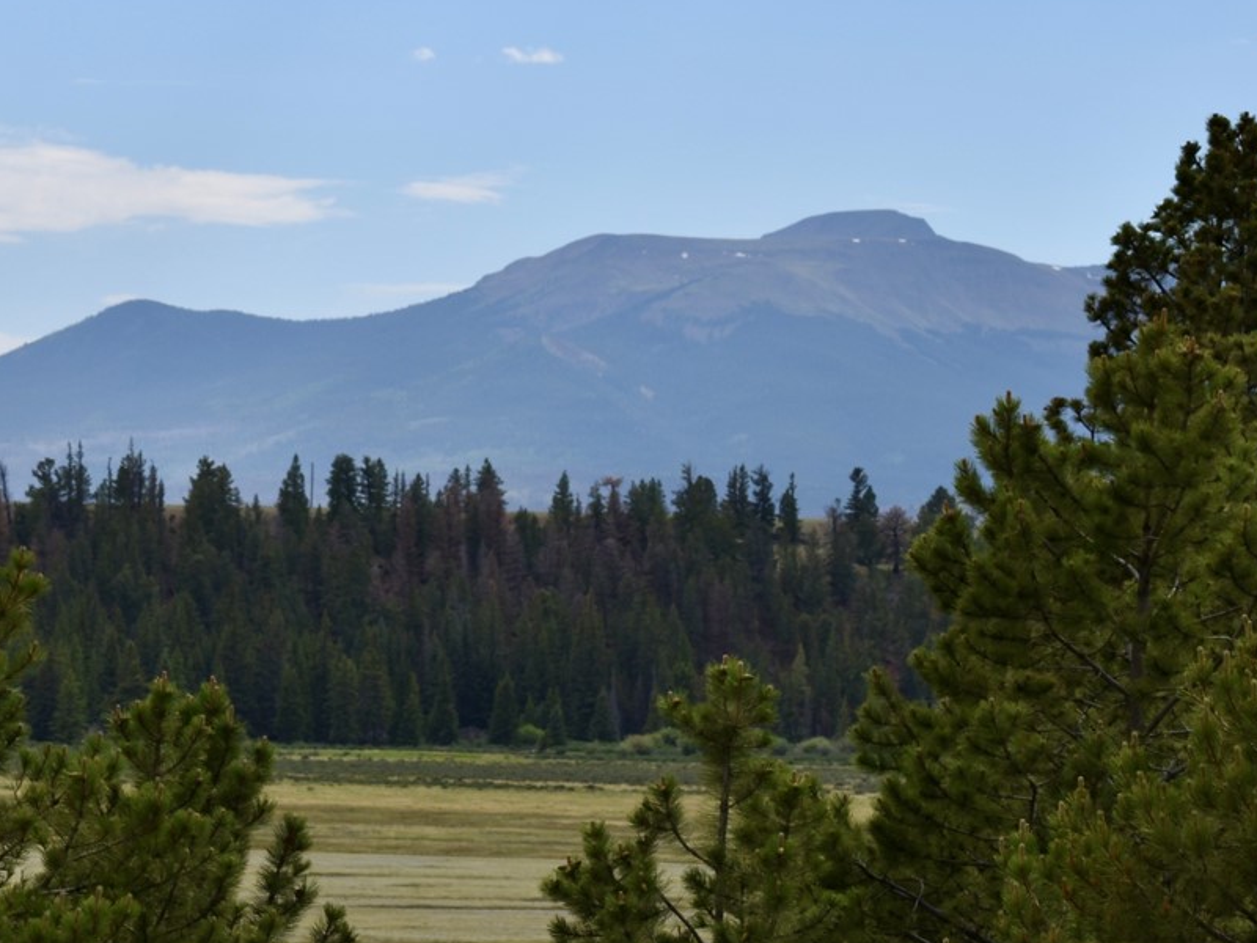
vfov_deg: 6.9
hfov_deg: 9.2
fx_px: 7771
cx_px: 346
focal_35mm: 214
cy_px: 391
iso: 100
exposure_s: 1/200
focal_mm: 70
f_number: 10
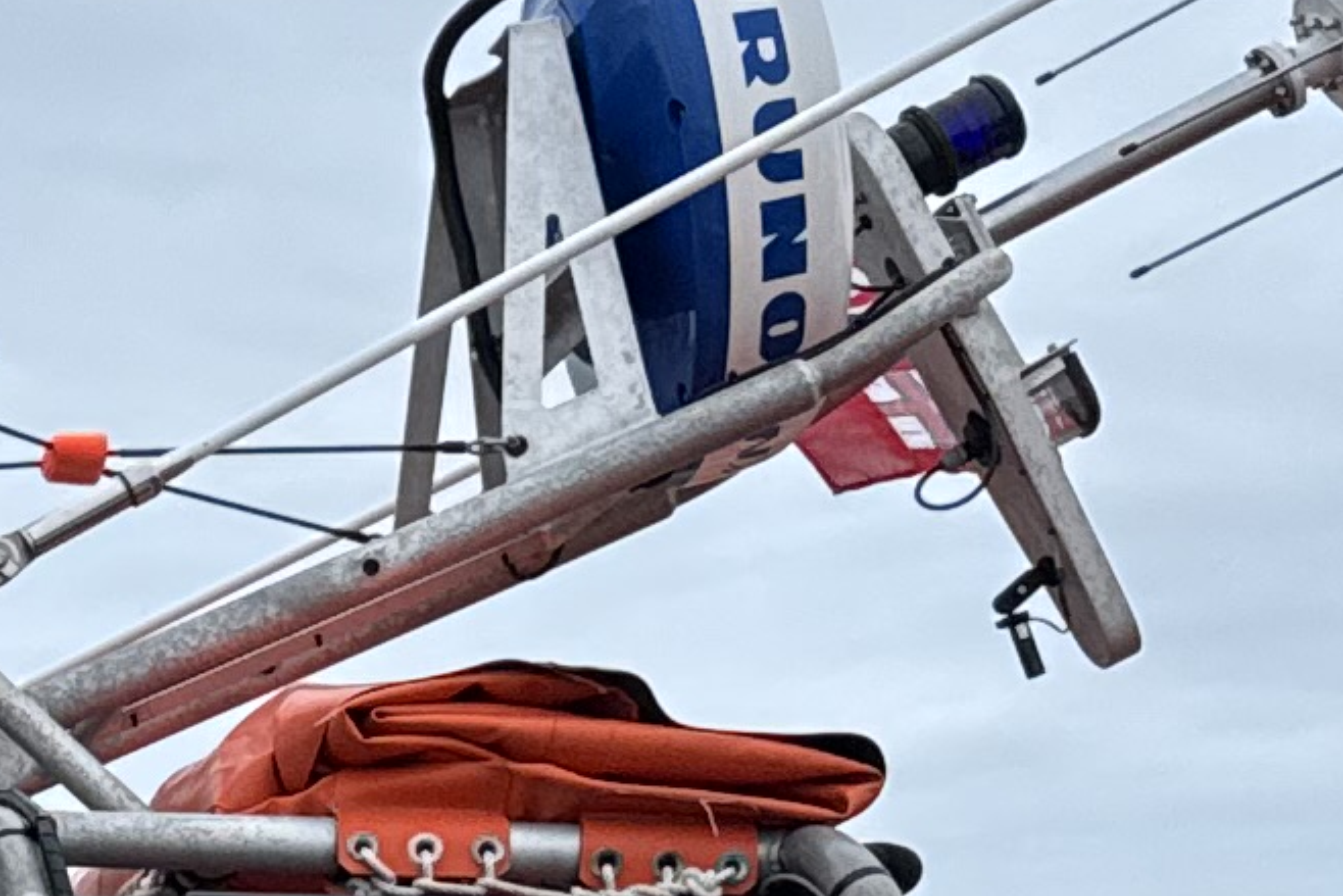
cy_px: 1719
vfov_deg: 8.6
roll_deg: -0.1
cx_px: -1288
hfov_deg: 12.0
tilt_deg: -2.4
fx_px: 5709
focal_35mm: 153
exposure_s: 1/1637
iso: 80
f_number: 1.78
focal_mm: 6.76
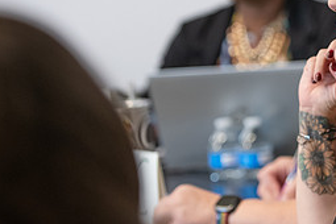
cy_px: 59
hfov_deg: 8.2
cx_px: 357
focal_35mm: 250
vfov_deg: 5.5
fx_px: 2333
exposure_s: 1/200
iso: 1250
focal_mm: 110
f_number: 2.8
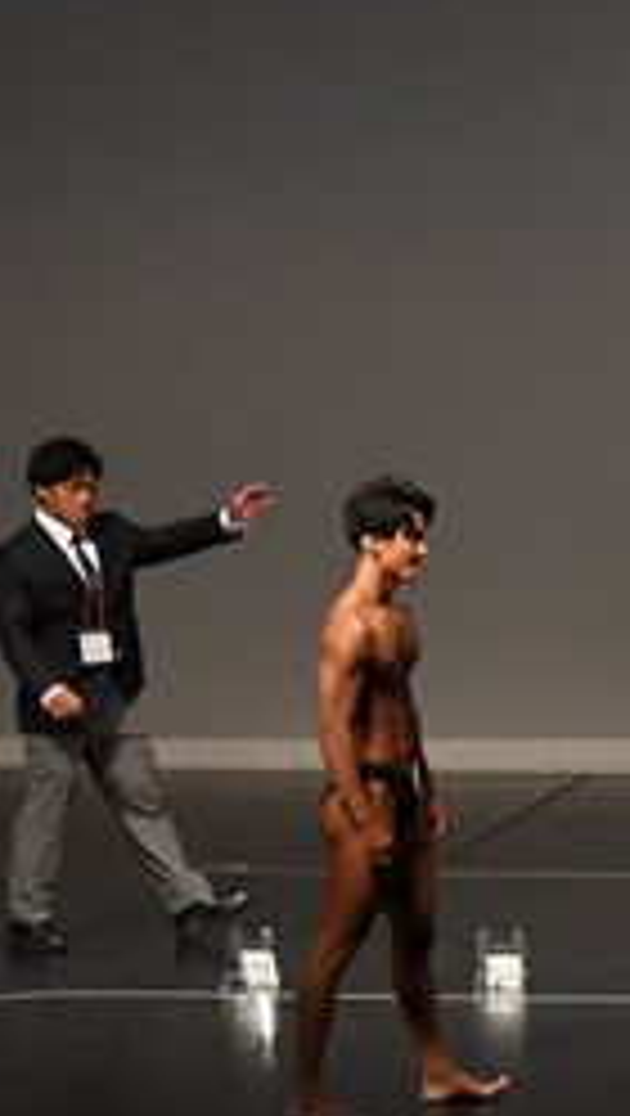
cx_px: 1595
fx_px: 9004
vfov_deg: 7.1
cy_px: 742
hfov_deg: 3.9
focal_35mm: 304
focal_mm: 62
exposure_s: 1/400
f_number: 5.6
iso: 4000
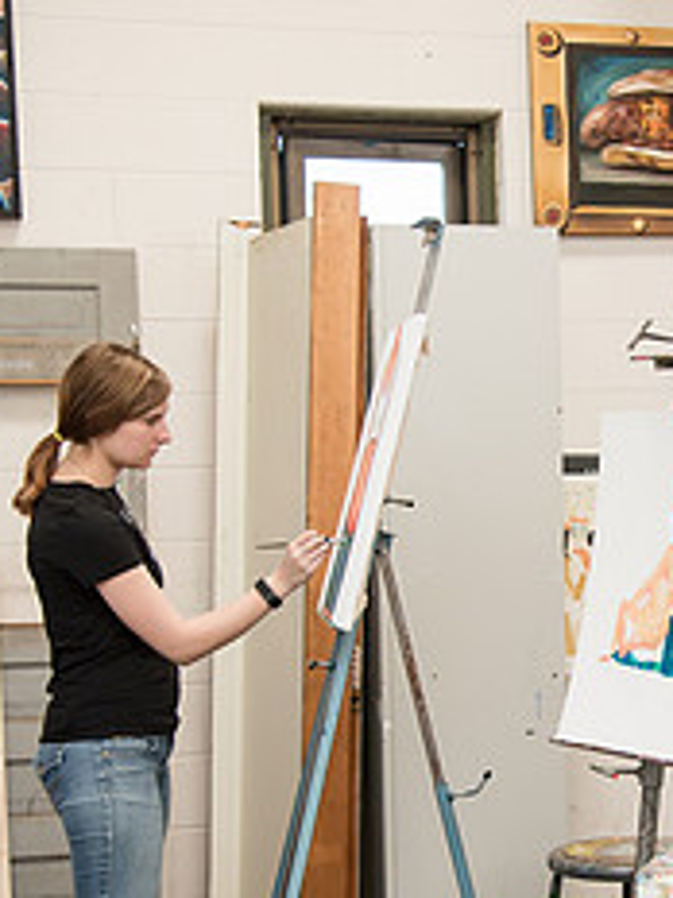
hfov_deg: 17.2
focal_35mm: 84
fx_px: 2177
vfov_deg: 23.2
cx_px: 665
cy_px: 594
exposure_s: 1/125
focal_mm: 35
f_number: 4
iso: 640
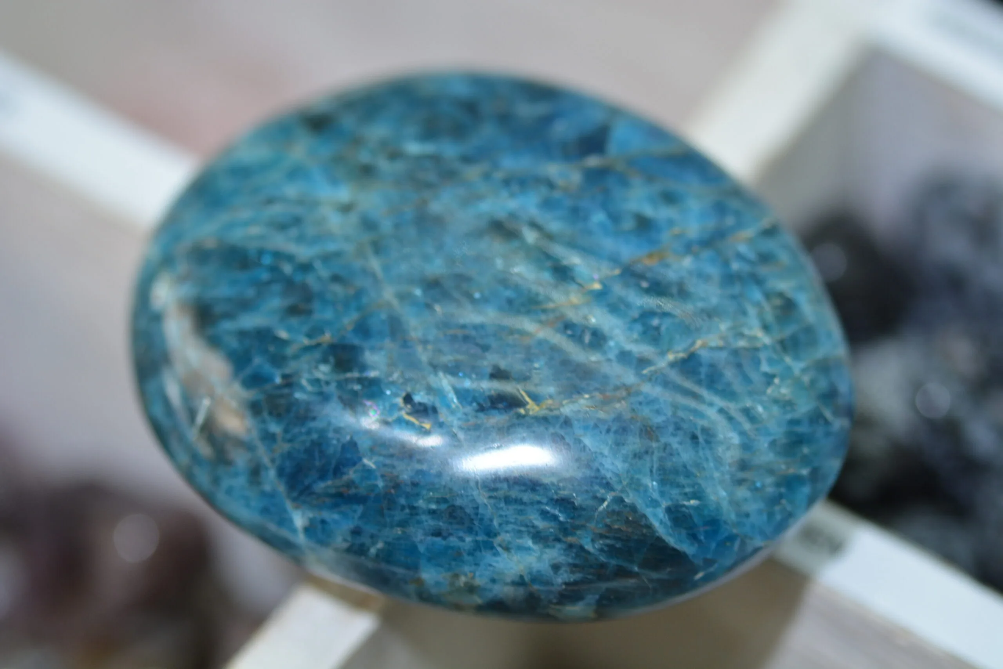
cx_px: 502
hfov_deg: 13.0
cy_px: 334
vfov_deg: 8.7
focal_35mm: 158
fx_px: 4389
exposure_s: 1/250
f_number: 4
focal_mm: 105
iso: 400
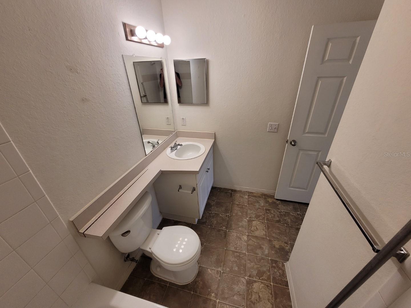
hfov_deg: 106.2
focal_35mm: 13
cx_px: 206
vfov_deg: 89.9
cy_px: 154
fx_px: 154
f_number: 2.2
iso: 200
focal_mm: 1.74
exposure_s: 1/60
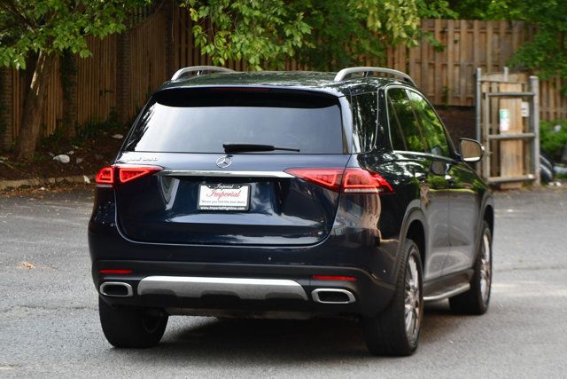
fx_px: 1890
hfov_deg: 17.1
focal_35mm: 120
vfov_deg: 11.4
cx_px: 284
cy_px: 190
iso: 400
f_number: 5.6
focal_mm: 80
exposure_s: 1/250
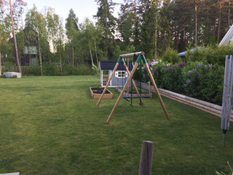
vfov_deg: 48.2
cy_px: 88
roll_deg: +0.9
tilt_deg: -7.8
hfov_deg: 61.7
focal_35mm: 29
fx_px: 195
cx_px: 116
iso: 64
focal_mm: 4.15
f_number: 2.2
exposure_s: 1/100
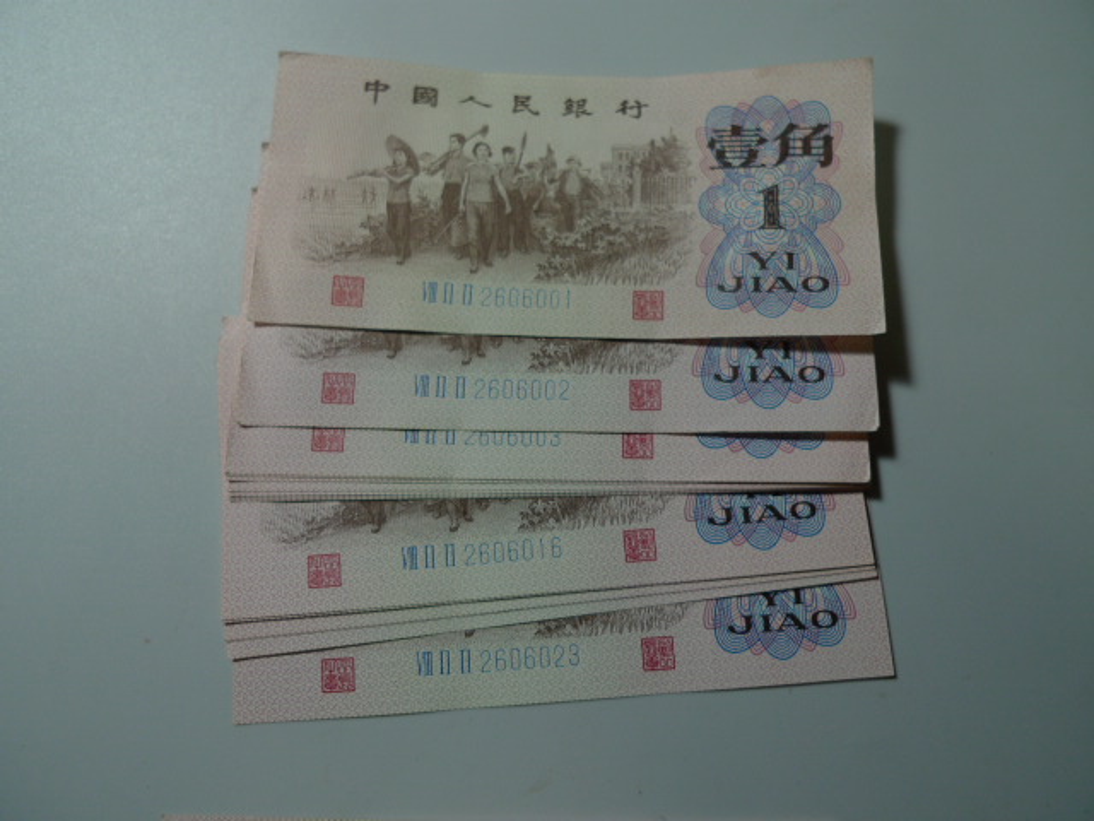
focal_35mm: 24
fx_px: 758
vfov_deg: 56.8
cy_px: 410
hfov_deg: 71.6
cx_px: 547
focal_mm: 5.1
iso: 80
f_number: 2
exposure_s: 1/125
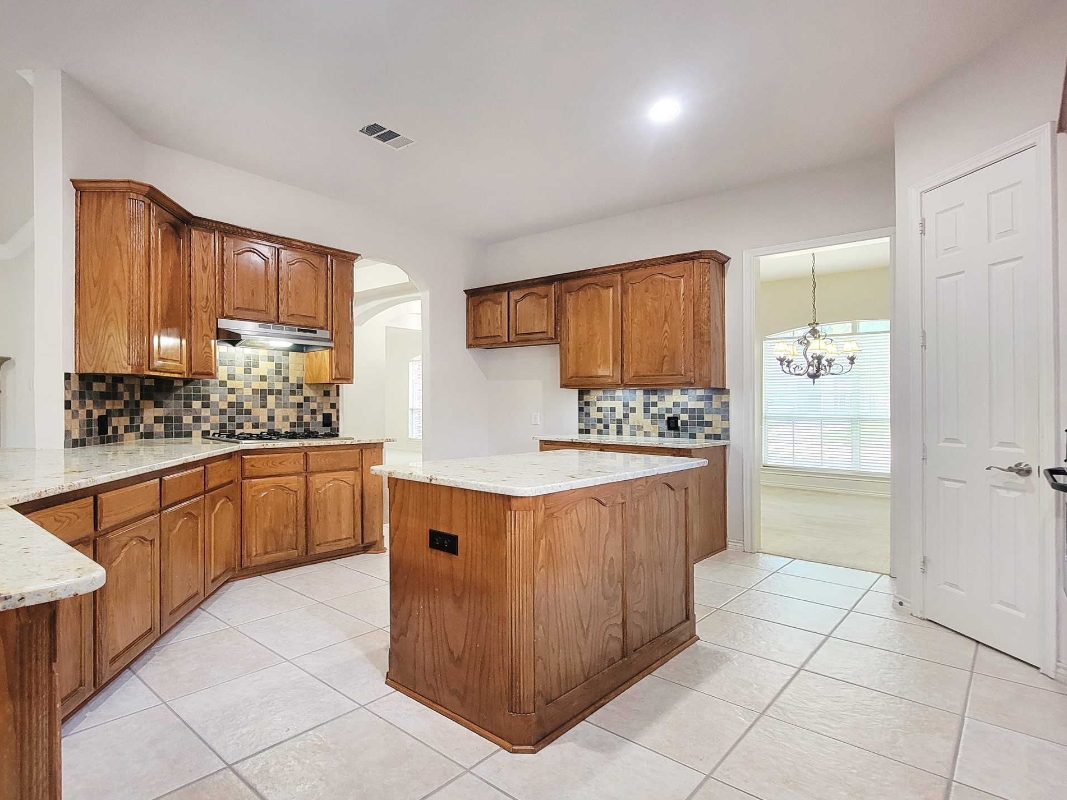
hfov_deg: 102.0
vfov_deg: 85.6
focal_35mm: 14
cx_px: 551
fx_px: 431
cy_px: 425
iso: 400
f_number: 2.2
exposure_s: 1/60
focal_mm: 2.2
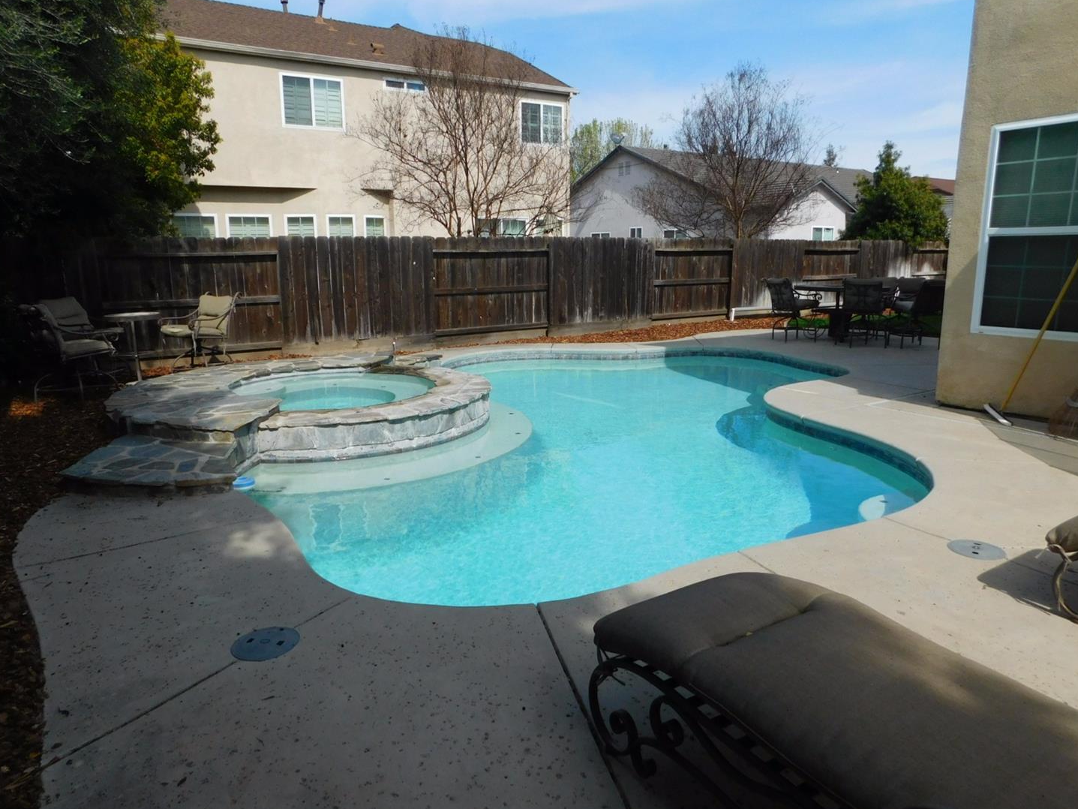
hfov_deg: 71.6
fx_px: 747
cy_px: 413
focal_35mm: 24
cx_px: 521
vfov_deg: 56.8
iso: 125
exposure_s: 1/500
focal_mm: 4
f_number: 6
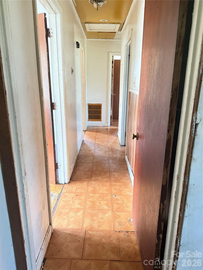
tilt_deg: -15.1
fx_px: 188
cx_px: 102
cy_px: 135
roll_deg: -1.2
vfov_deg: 71.6
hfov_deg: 56.8
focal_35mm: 24
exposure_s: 1/60
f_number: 1.78
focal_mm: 6.76
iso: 800
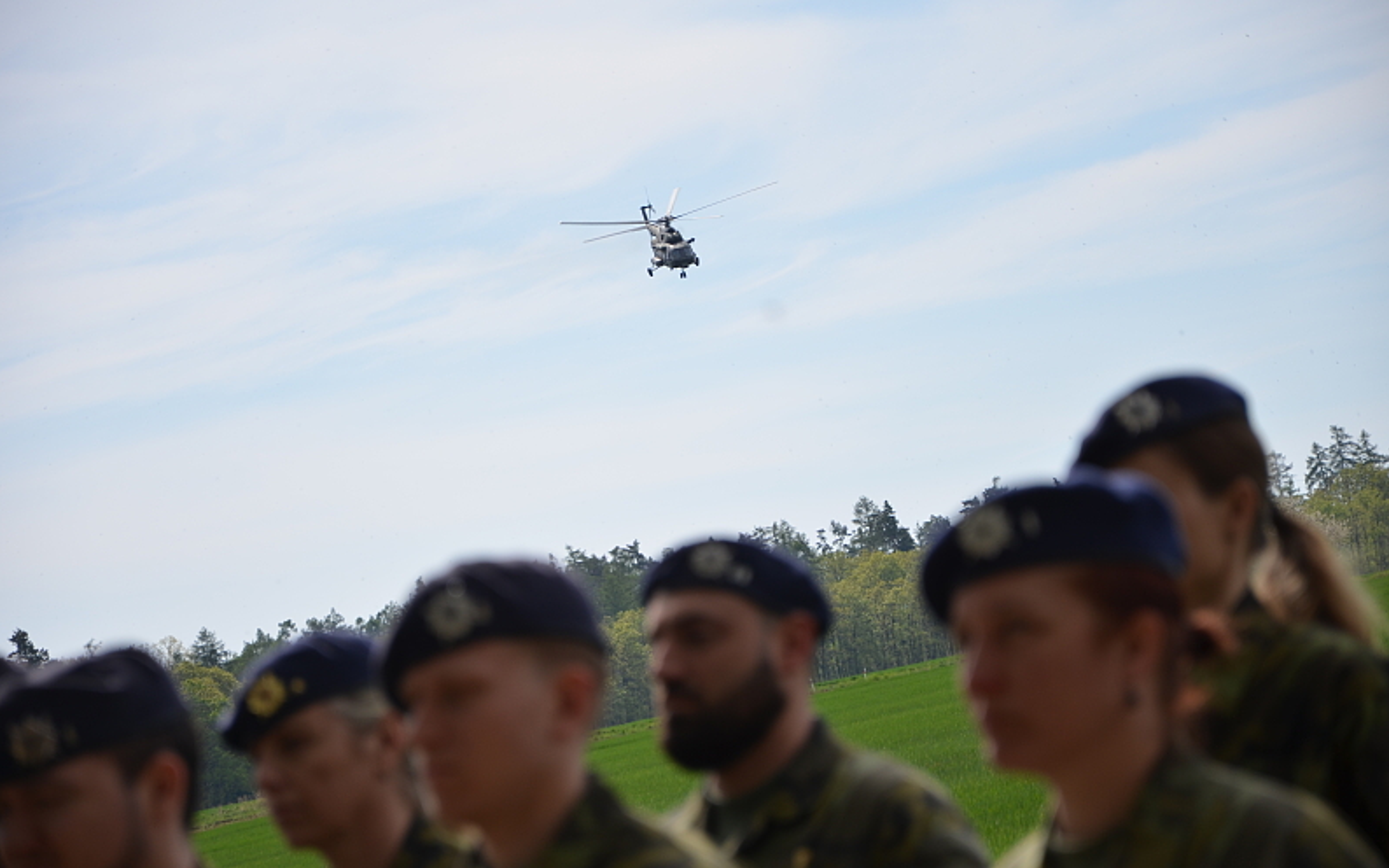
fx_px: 6113
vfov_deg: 8.1
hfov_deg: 13.0
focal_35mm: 162
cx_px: 691
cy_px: 444
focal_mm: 105
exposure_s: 1/640
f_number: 5.6
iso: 100
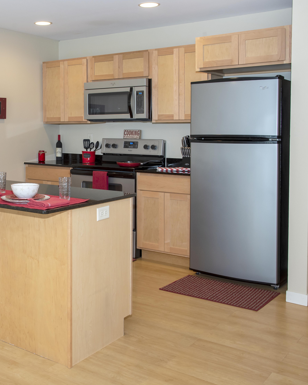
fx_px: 490
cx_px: 53
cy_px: 194
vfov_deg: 42.9
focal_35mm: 43
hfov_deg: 33.7
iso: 800
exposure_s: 1/40
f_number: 8
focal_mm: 30
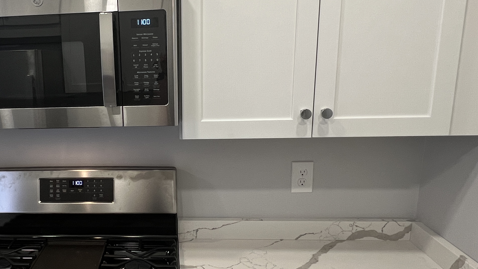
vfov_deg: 38.9
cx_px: 137
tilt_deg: -11.8
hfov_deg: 61.7
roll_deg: +1.7
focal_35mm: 30
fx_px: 380
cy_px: 136
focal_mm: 1.57
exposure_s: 1/120
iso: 160
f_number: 1.8
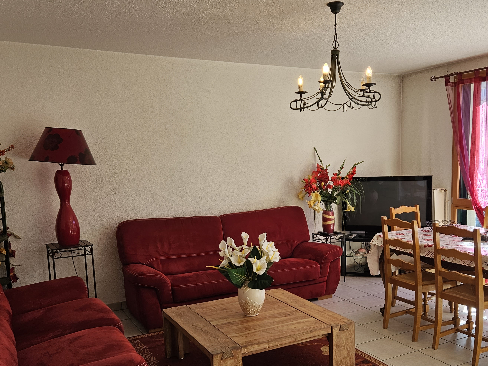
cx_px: 282
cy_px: 226
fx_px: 493
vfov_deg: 40.4
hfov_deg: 52.4
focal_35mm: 35
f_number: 1.8
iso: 40
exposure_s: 1/227
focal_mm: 5.4
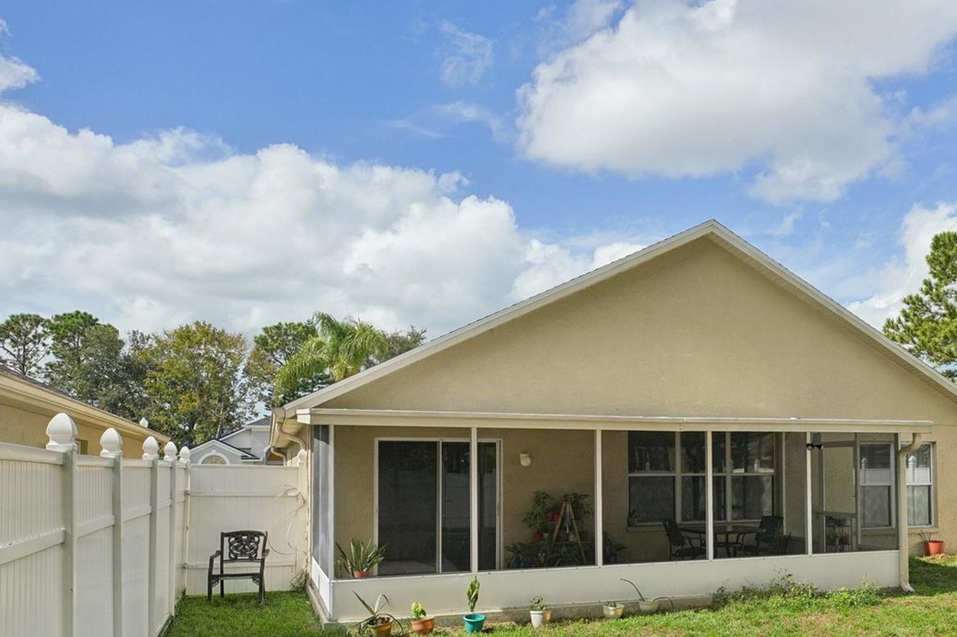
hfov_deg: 55.8
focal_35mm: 33
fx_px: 877
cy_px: 404
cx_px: 650
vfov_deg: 39.6
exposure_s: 1/3200
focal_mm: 24
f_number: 8
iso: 800
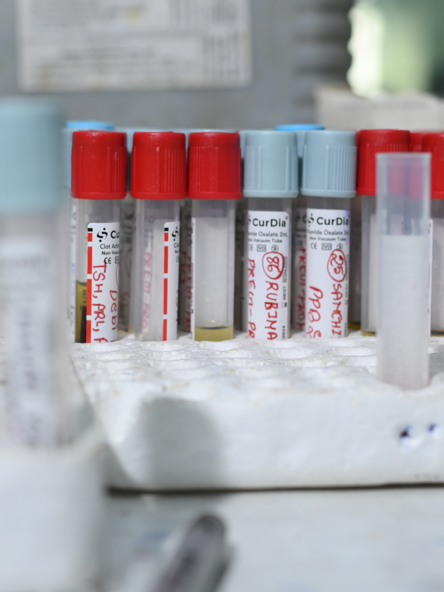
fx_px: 1608
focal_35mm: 94
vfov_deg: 20.8
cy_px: 244
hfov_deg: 15.7
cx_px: 178
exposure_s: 1/200
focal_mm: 35
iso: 500
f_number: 3.5
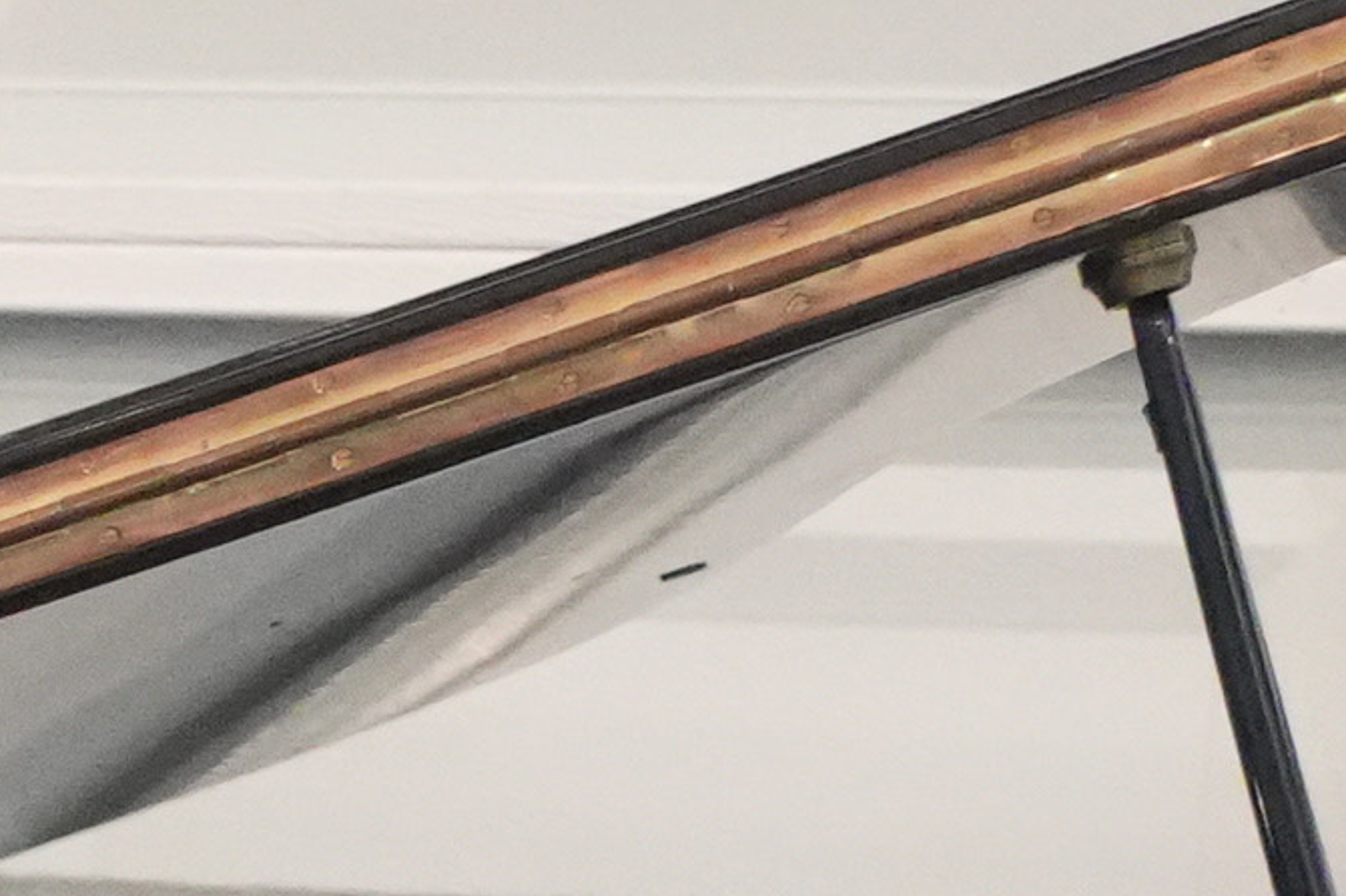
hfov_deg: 6.2
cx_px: -1200
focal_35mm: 323
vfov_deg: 4.1
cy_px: 2908
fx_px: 12083
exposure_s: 1/160
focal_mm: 33
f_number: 2.8
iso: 5000
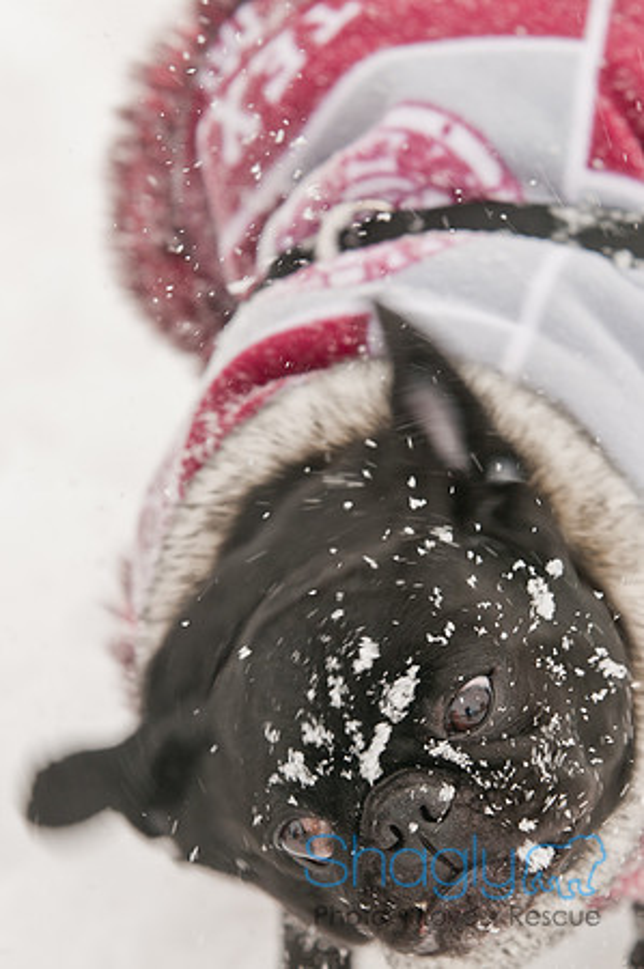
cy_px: 484
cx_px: 322
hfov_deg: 8.2
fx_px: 4518
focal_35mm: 168
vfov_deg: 12.2
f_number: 5.6
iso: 200
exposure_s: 1/500
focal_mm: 112
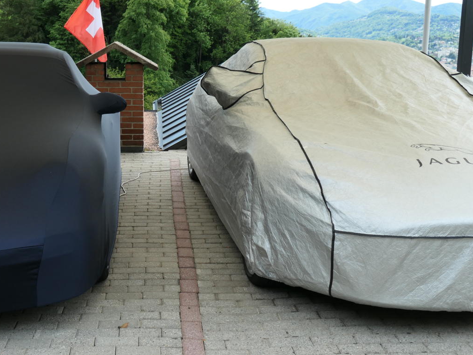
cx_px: 171
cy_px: 200
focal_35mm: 51
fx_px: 697
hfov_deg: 37.2
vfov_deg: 28.5
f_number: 3.7
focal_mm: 13.1
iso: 200
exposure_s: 1/640
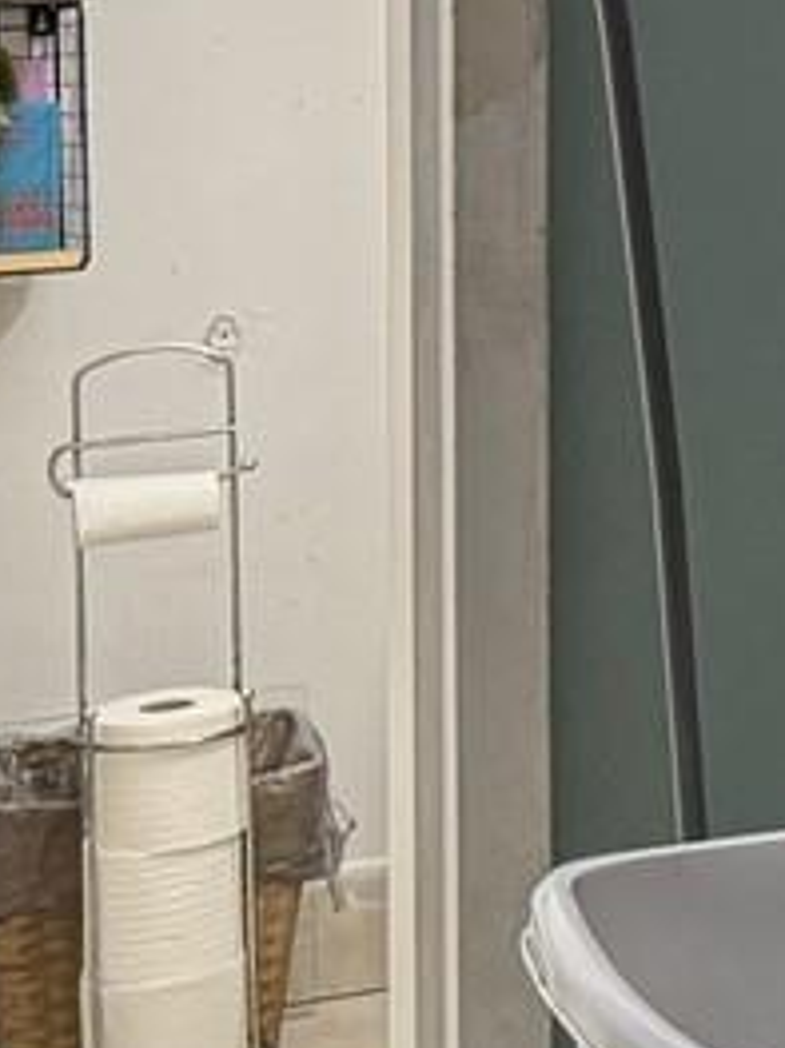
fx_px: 4418
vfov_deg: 13.0
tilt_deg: -1.8
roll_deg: -0.3
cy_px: -394
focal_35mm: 146
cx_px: 2371
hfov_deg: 8.5
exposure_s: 1/60
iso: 250
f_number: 1.78
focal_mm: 6.76
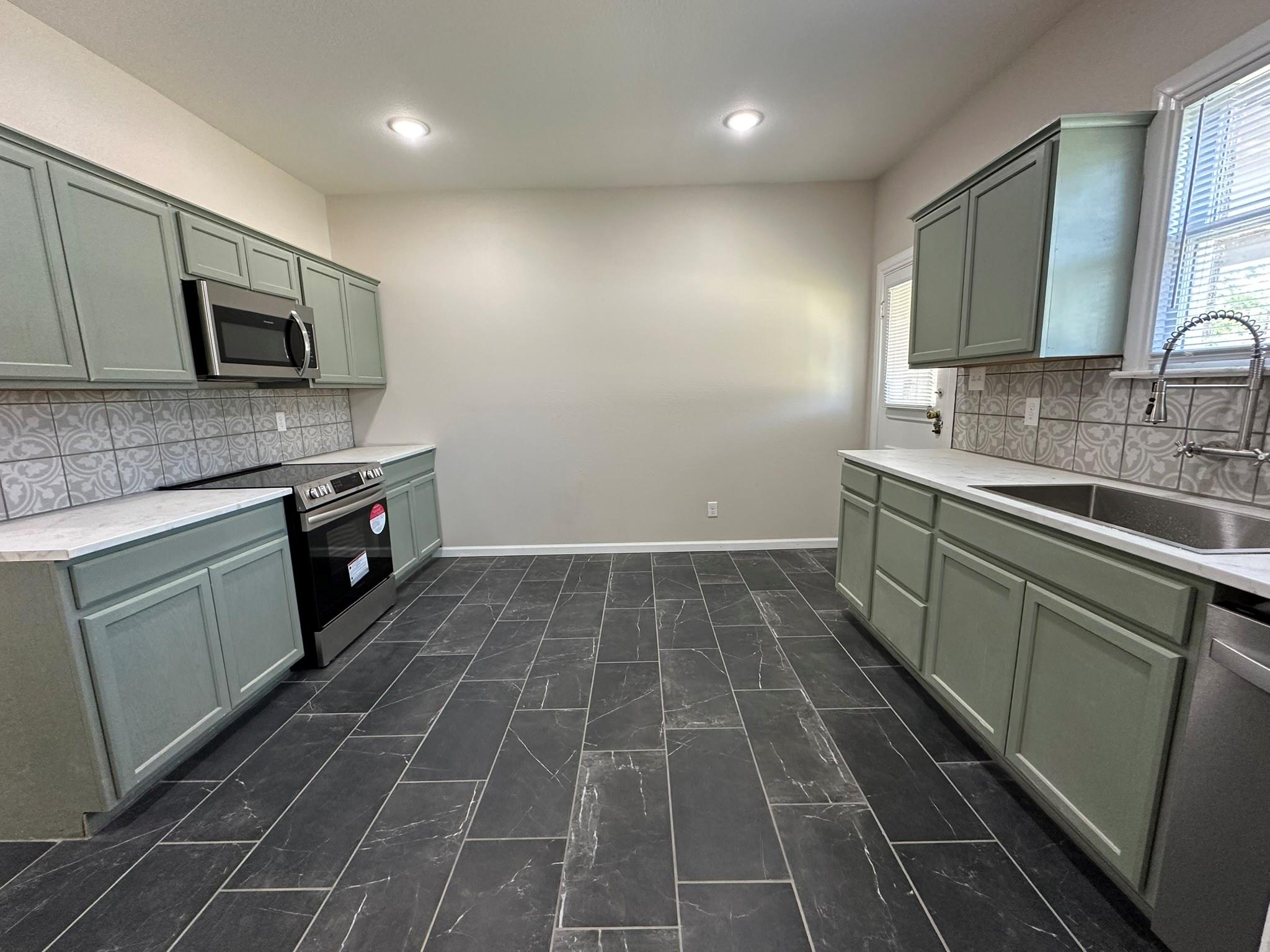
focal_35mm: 14
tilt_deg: -9.0
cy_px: 476
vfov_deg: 85.7
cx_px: 635
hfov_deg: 102.1
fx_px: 514
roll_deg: +1.2
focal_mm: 2.22
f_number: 2.2
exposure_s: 1/120
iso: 320
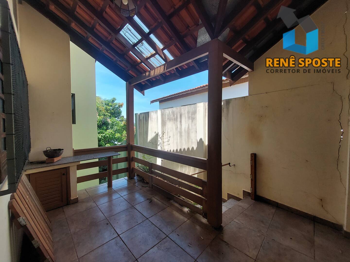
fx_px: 131
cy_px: 131
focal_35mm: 13
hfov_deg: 106.2
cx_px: 175
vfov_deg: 89.9
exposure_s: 1/385
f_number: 2.2
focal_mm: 1.74
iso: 40
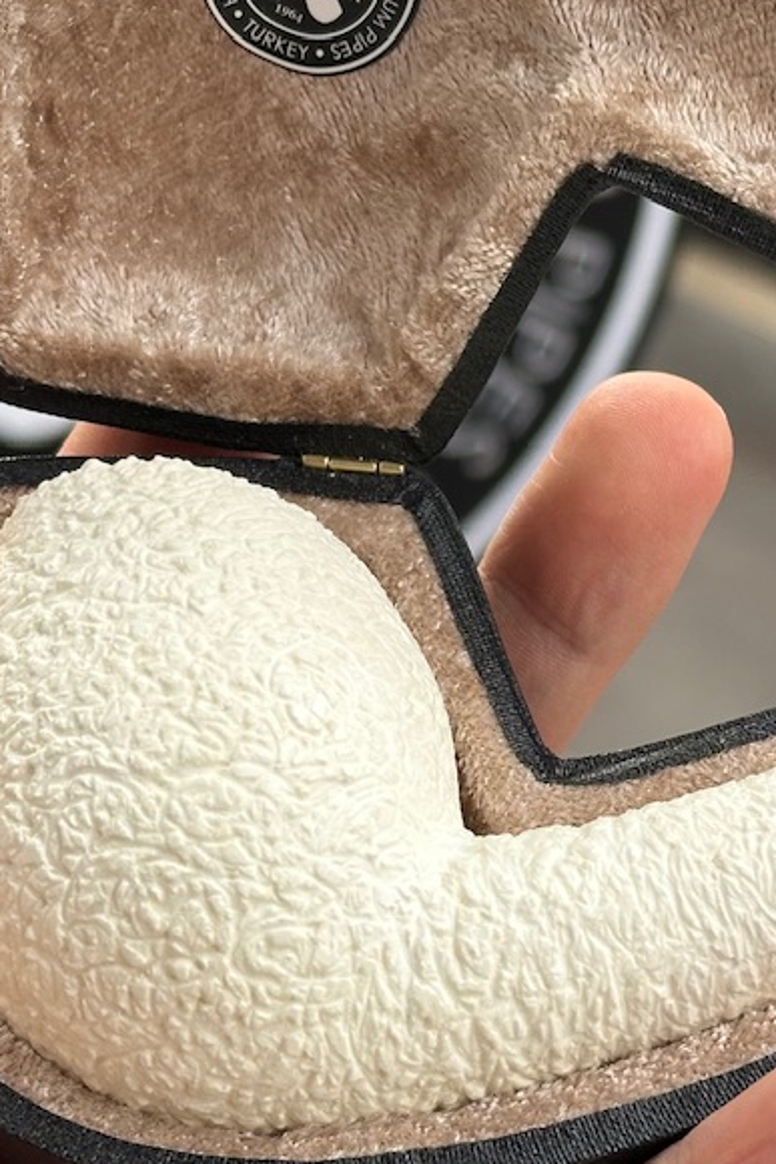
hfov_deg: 12.3
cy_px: 519
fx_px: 3559
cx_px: 750
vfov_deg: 18.6
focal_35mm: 110
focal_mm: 6.86
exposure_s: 1/521
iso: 64
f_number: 1.78
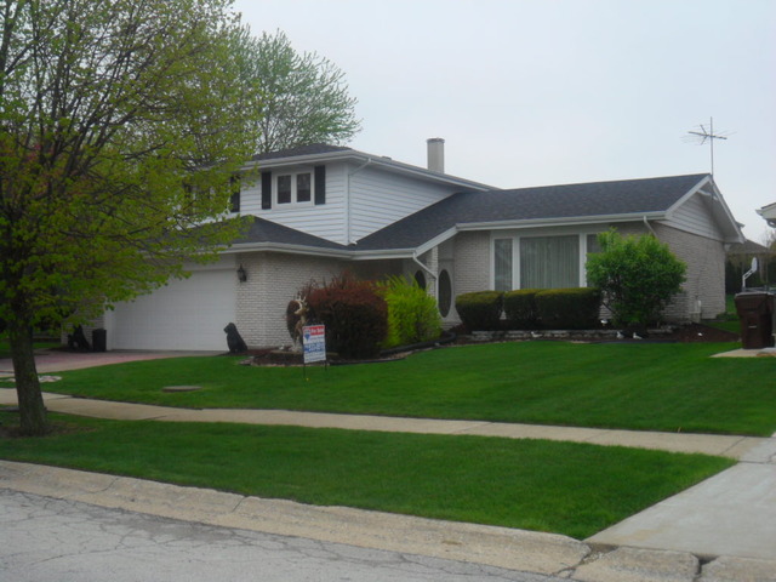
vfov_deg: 32.9
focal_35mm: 44
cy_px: 291
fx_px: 986
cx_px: 388
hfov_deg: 42.9
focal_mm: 7.8
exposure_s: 1/250
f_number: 4.5
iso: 100
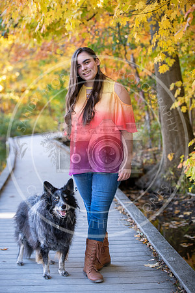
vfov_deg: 28.8
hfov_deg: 19.5
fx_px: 569
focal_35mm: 70
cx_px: 98
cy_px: 146
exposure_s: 1/100
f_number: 3.2
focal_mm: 70
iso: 250
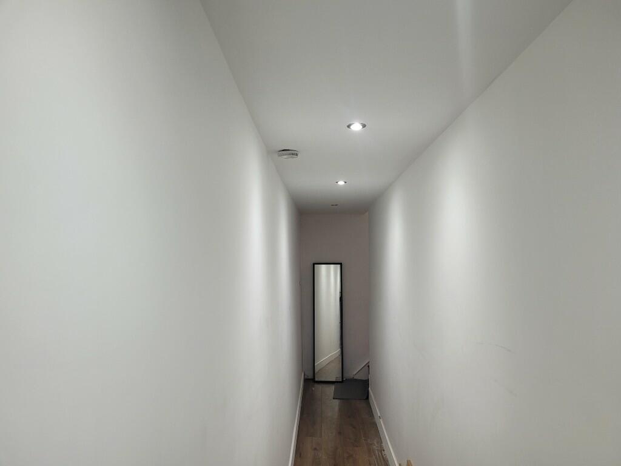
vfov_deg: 53.1
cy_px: 233
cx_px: 310
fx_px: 466
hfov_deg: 67.3
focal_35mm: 26
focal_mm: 5.4
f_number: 1.8
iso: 160
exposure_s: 1/100
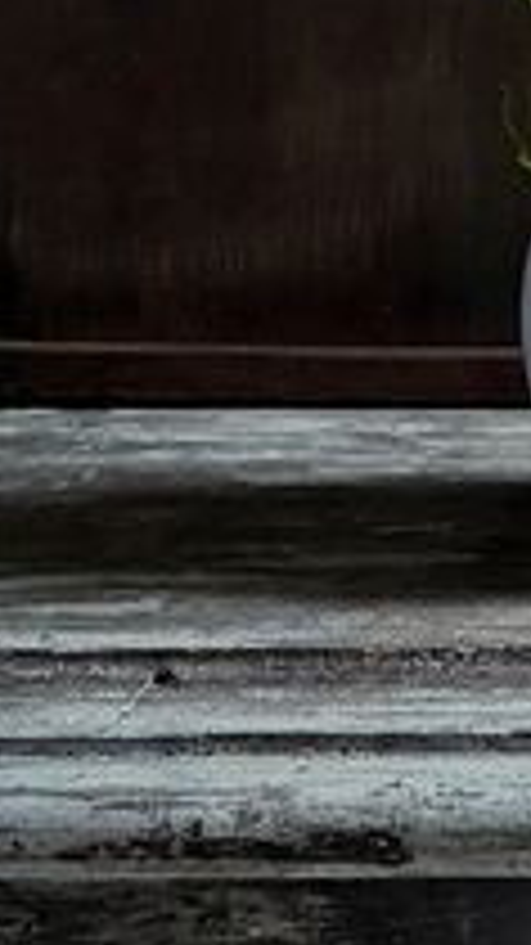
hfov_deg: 16.2
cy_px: 162
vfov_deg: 29.7
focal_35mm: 69
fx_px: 1729
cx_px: 752
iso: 250
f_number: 1.7
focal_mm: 4.2
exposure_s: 1/13
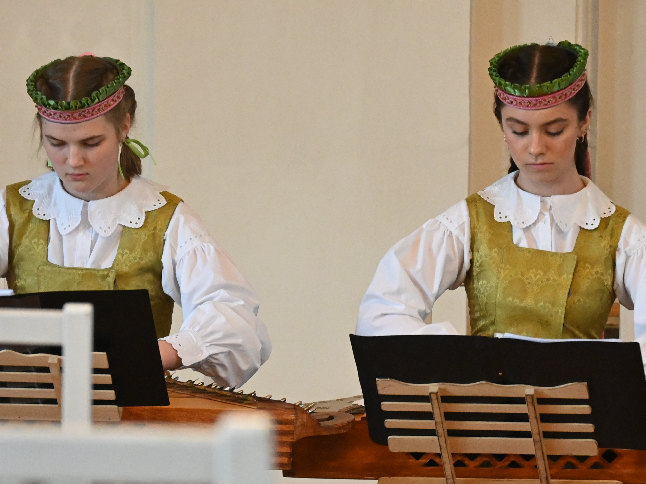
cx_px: 303
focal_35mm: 426
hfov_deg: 4.7
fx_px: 7950
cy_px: 321
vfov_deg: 3.5
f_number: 5.3
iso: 3200
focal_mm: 140
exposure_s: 1/160
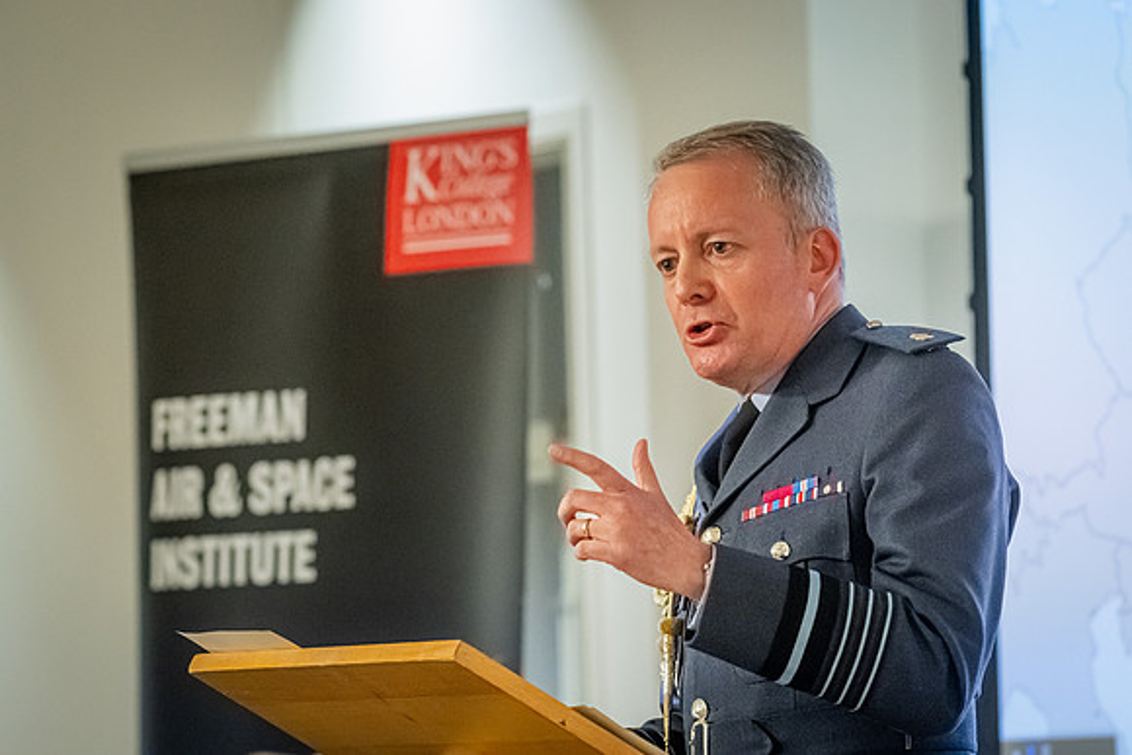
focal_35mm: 217
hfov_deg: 9.5
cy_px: 378
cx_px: 566
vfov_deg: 6.3
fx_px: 6828
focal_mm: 145
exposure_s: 1/140
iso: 5000
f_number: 5
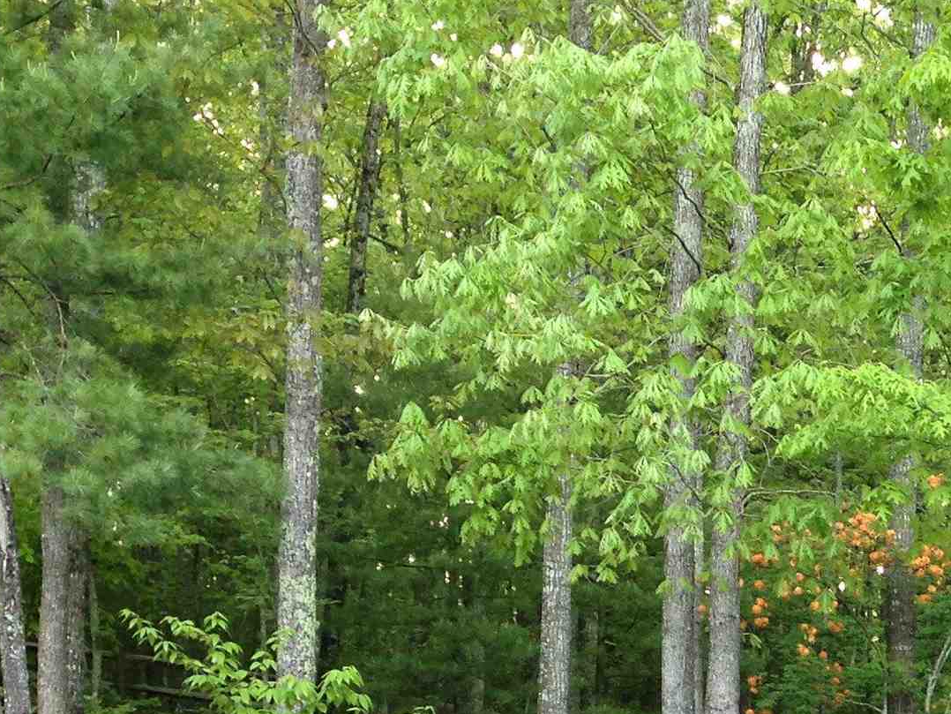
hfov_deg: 19.6
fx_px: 2583
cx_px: 1135
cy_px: 944
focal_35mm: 94
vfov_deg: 15.0
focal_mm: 4.12
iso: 50
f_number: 2.4
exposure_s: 1/24
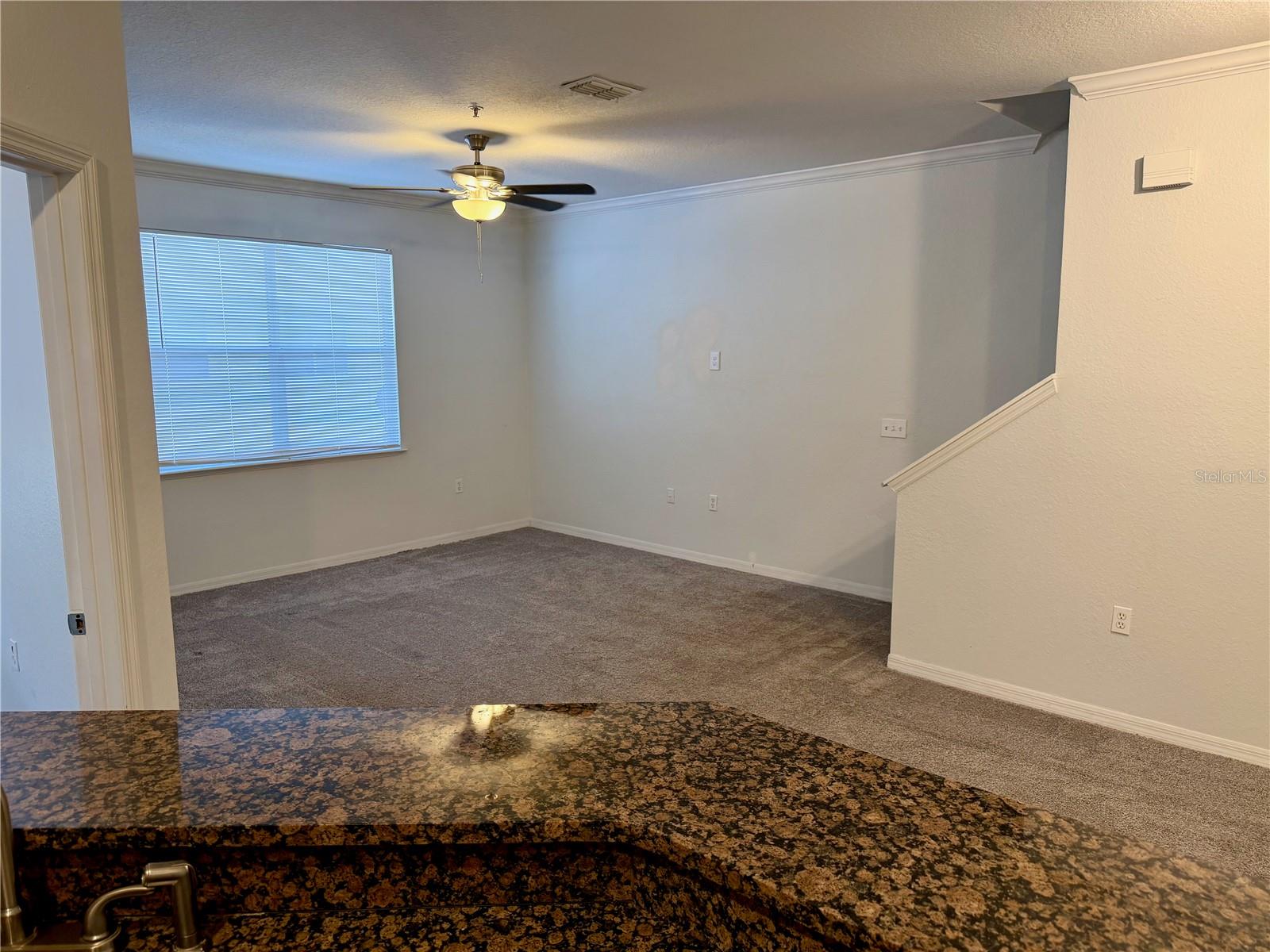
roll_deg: +0.3
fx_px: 881
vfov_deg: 56.8
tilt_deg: -8.2
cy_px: 476
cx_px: 635
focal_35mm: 24
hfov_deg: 71.6
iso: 160
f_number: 1.78
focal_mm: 6.76
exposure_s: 1/60
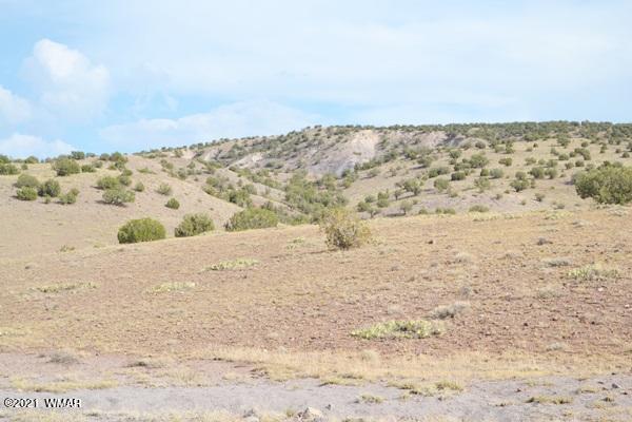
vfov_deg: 16.6
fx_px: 1448
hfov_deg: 24.6
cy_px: 211
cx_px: 316
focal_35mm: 82
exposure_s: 1/250
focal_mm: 55
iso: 100
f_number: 8
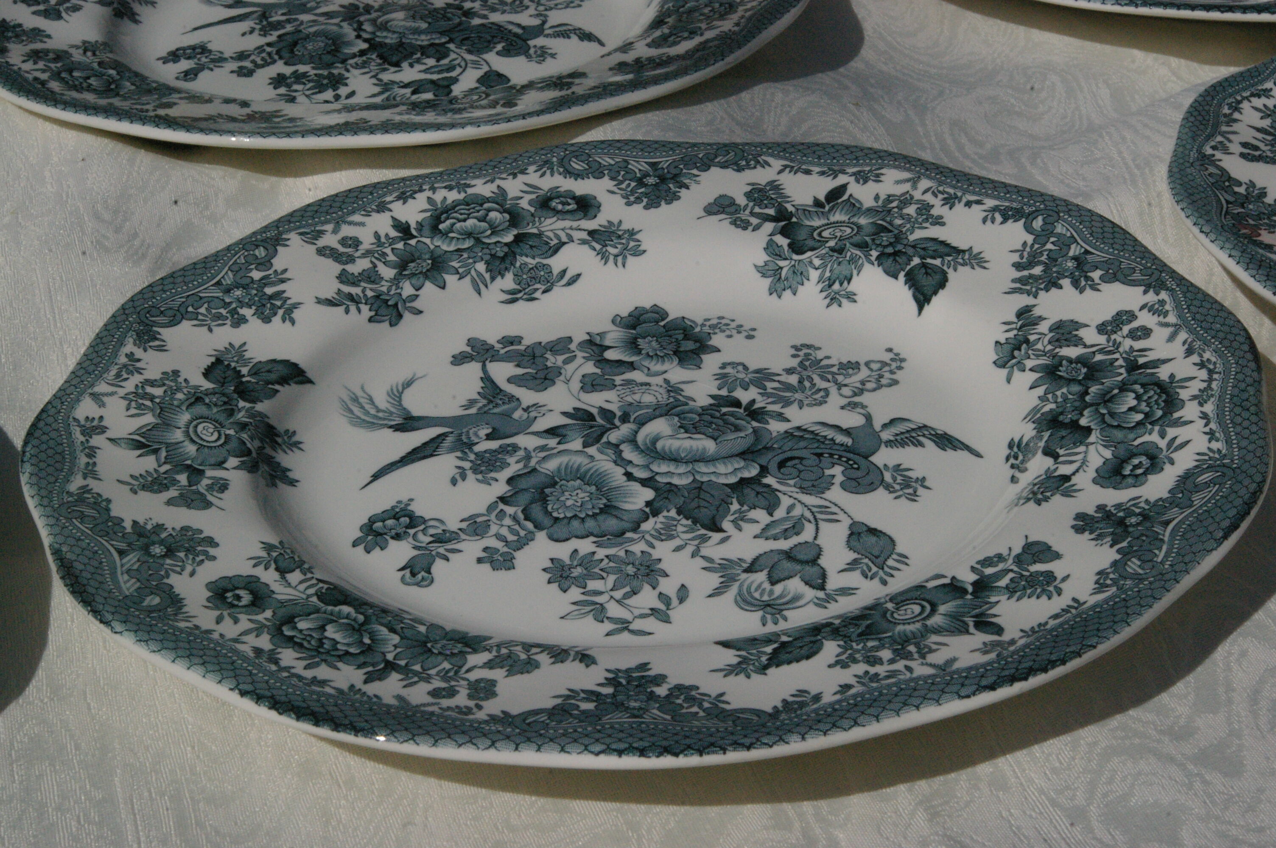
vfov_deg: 34.1
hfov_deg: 49.6
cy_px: 424
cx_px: 638
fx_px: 1381
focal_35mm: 39
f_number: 19
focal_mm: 26
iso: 1600
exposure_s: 1/1500
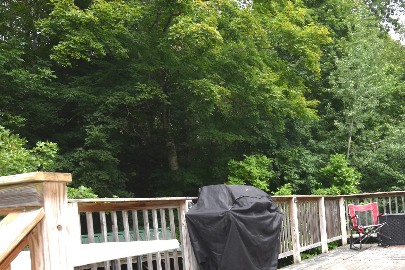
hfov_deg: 44.5
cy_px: 205
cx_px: 283
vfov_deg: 30.6
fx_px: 484
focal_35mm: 43
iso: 100
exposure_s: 1/160
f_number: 6.3
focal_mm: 16
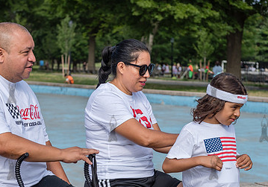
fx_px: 816
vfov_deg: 13.1
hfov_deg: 18.6
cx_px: 145
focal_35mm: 108
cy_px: 125
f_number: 4
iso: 200
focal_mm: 58
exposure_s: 1/2500
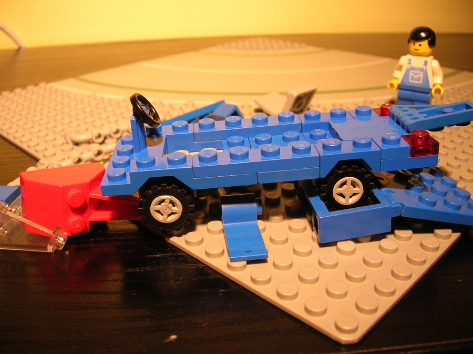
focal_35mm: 34
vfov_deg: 41.7
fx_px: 464
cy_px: 177
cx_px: 236
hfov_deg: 54.0
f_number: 2.9
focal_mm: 5.7
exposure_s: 1/8.6
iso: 50
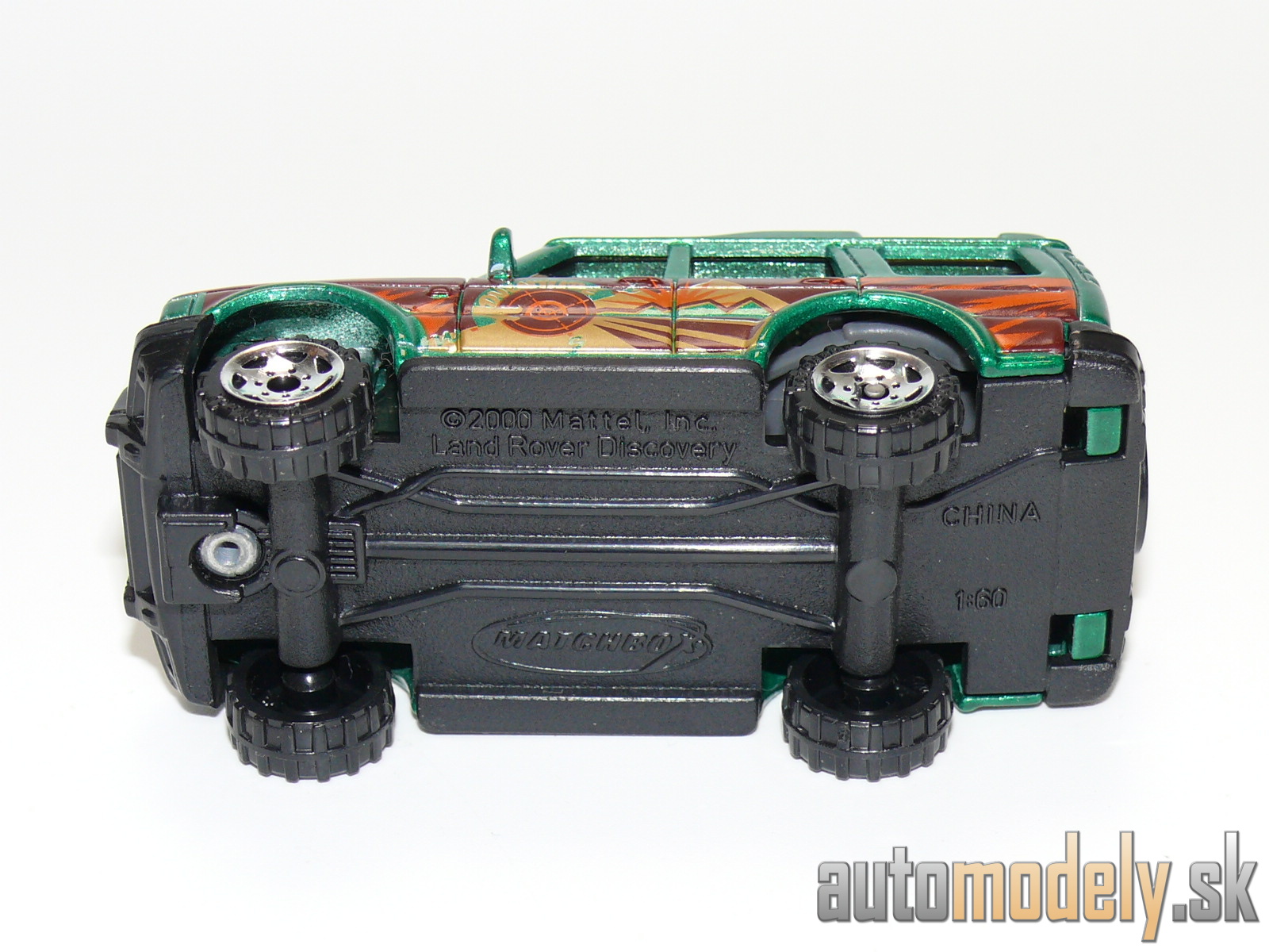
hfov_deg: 20.2
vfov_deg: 15.2
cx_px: 634
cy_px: 476
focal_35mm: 97
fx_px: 3556
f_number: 4
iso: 100
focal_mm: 13.2
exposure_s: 1/30
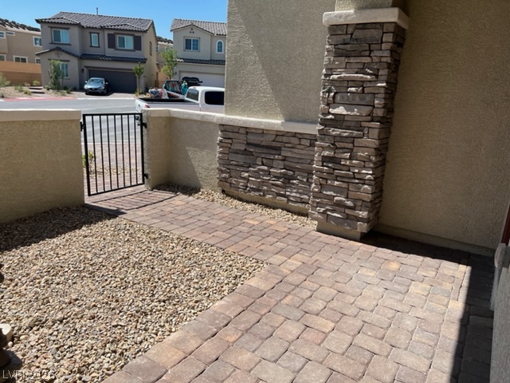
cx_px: 255
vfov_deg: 53.1
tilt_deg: -16.1
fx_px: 383
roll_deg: -3.2
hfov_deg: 67.3
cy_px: 192
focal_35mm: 26
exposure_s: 1/3571
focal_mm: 5.7
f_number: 1.5
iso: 50
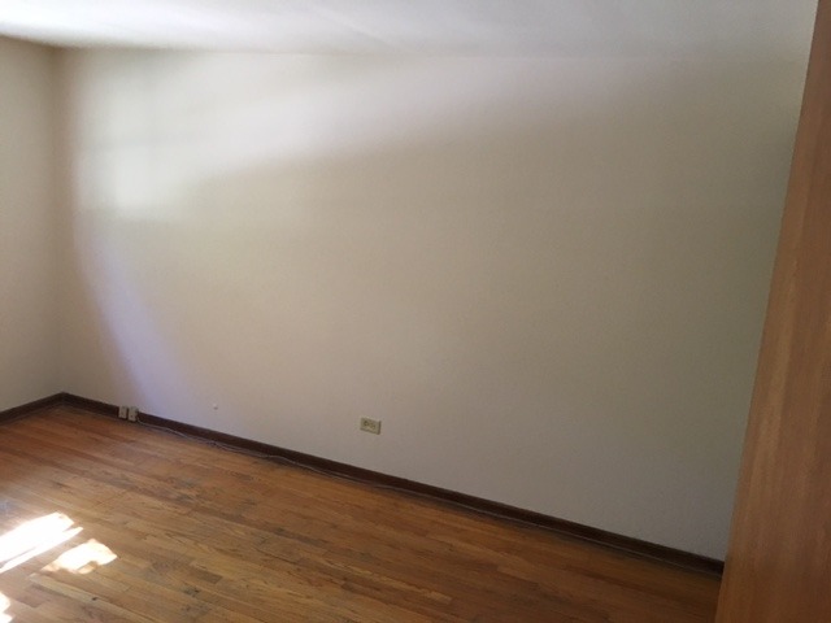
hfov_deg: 61.7
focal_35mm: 29
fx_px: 696
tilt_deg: -12.2
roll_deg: -4.3
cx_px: 416
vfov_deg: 48.2
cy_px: 312
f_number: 2.2
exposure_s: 1/30
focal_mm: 4.15
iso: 160
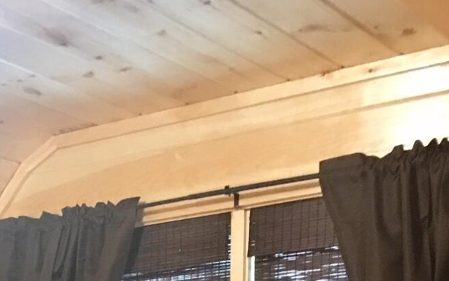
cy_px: 655
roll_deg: +1.5
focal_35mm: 94
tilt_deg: -9.3
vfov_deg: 11.6
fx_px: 1150
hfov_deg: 21.2
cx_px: -14
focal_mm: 4.15
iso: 64
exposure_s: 1/4
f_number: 2.2
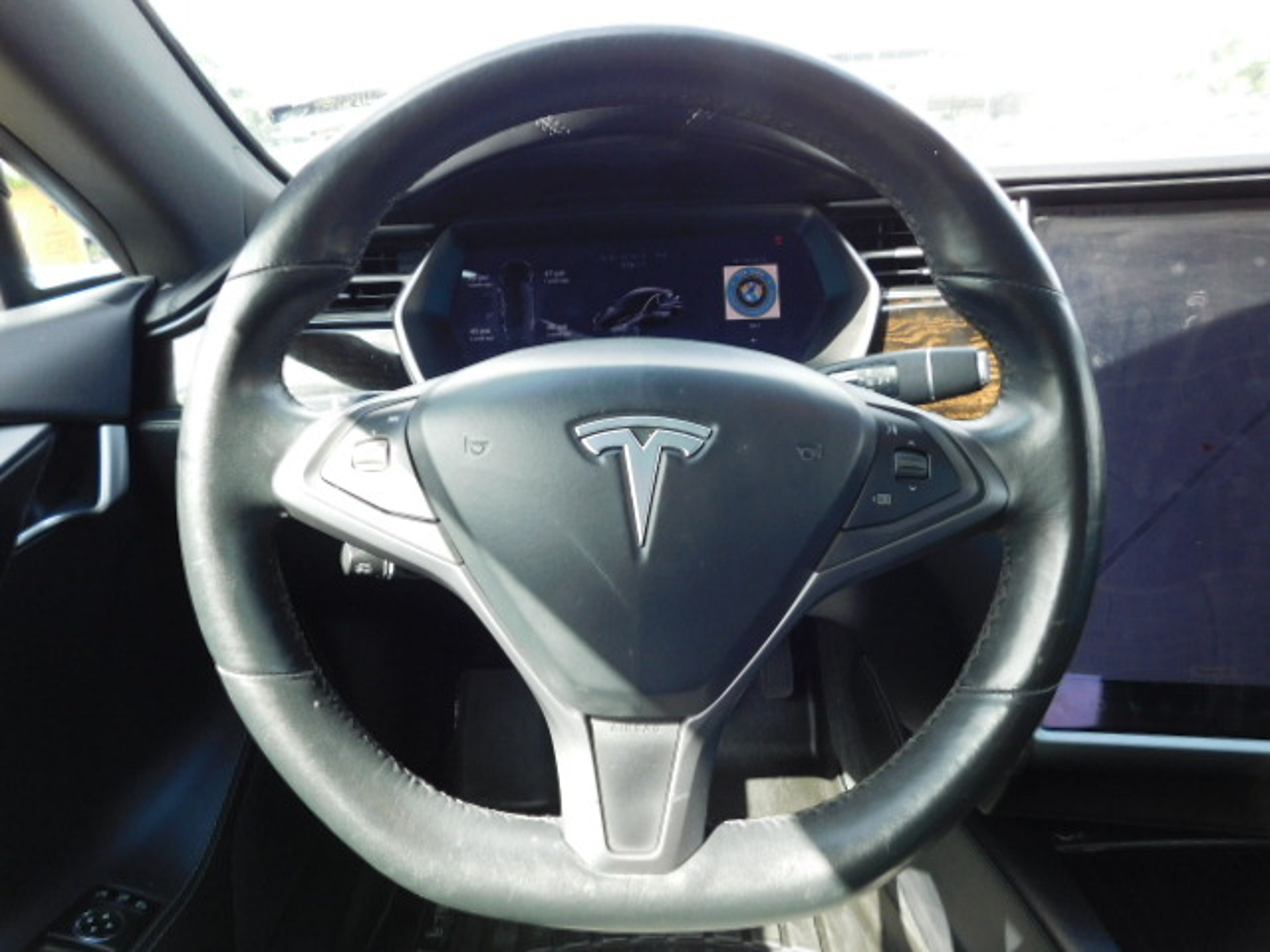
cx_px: 635
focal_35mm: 23
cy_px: 476
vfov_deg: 58.9
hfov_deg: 73.9
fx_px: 844
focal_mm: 4
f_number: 3
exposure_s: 1/80
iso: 125
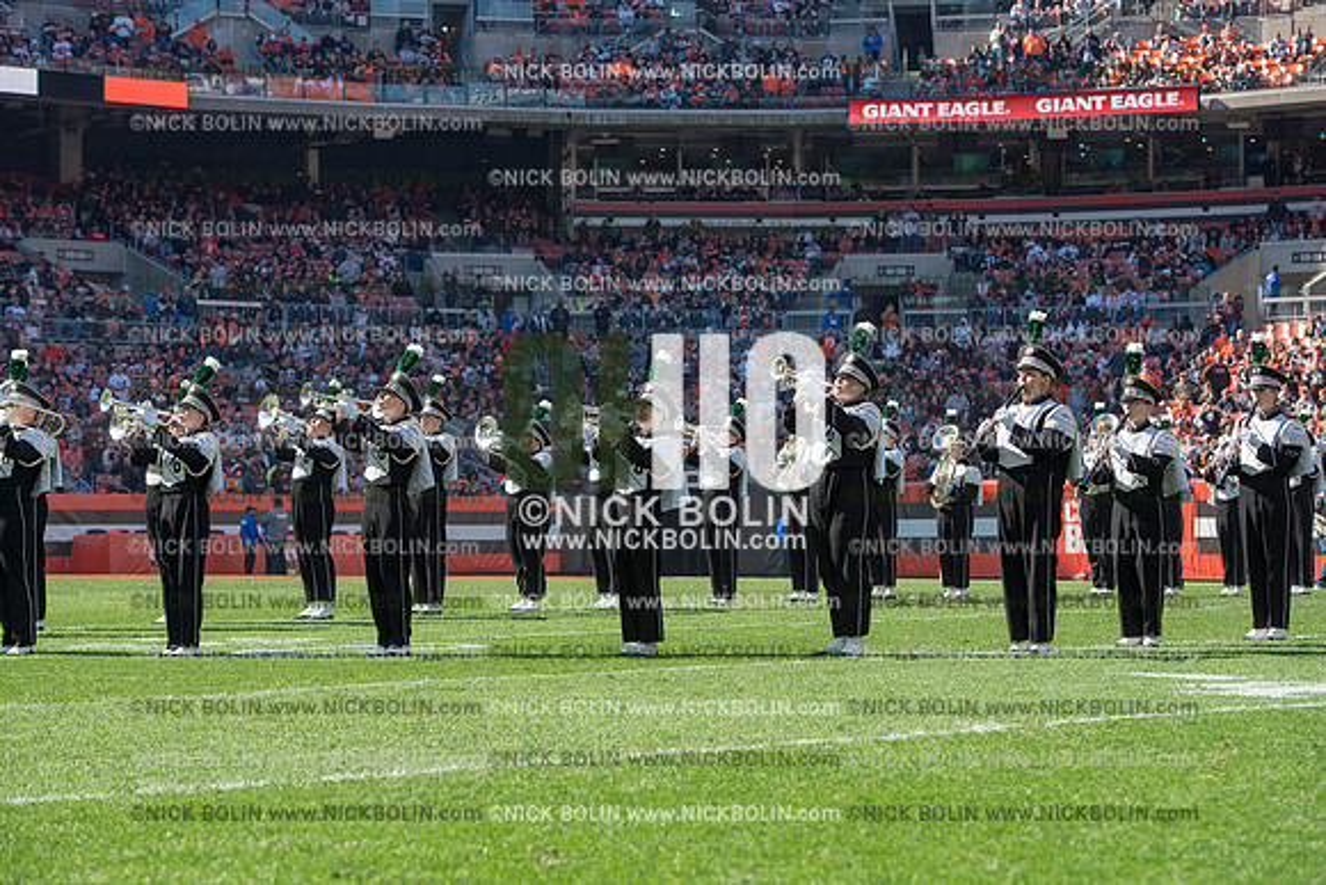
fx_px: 3500
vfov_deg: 14.4
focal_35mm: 95
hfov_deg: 21.5
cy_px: 442
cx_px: 663
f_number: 5
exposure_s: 1/1600
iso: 400
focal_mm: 95
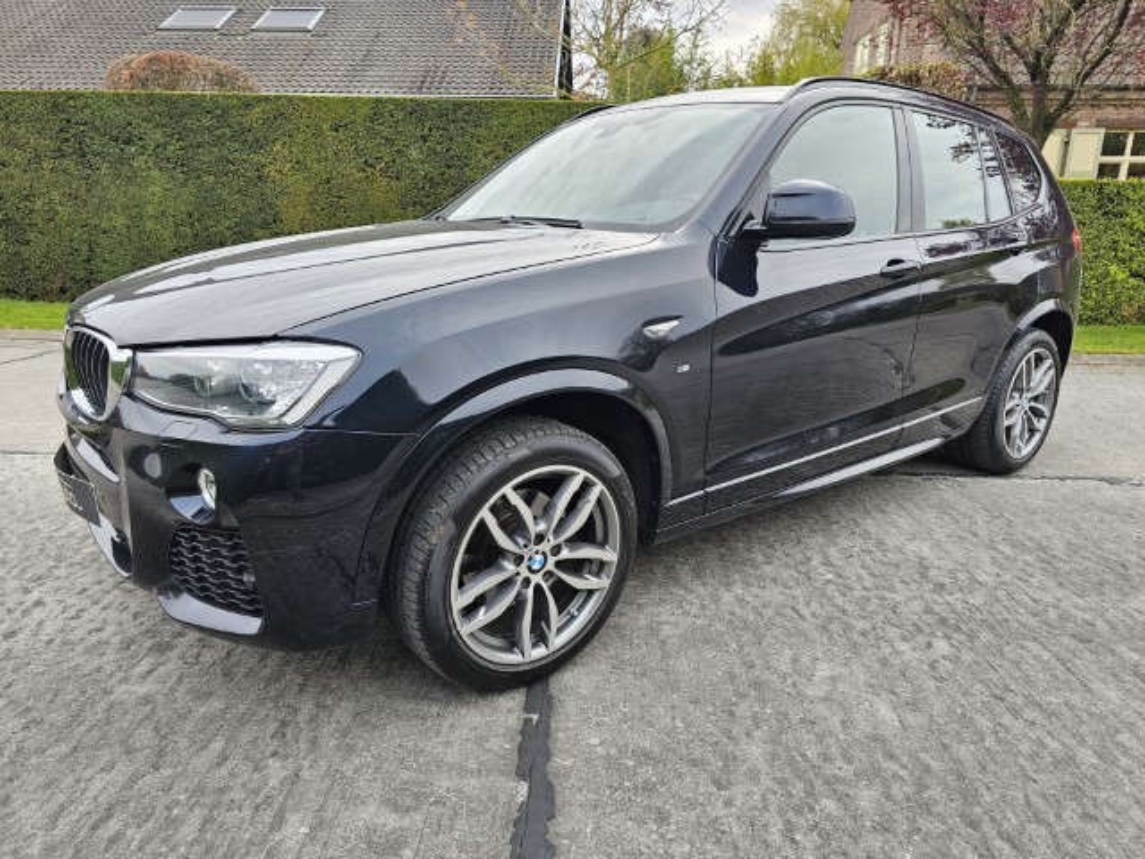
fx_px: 761
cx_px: 572
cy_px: 430
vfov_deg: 58.9
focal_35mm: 23
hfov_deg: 73.9
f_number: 1.7
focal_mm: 6.3
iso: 25
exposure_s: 1/180
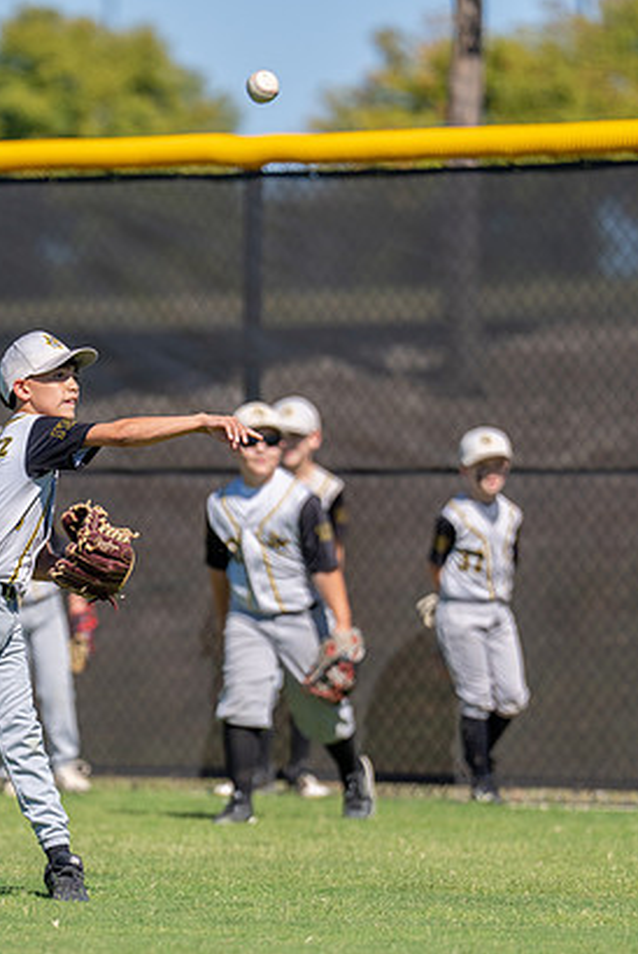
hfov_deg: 3.6
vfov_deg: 5.3
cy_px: 604
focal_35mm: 386
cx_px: 60
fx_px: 10243
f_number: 2.8
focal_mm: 200
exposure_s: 1/2500
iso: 100
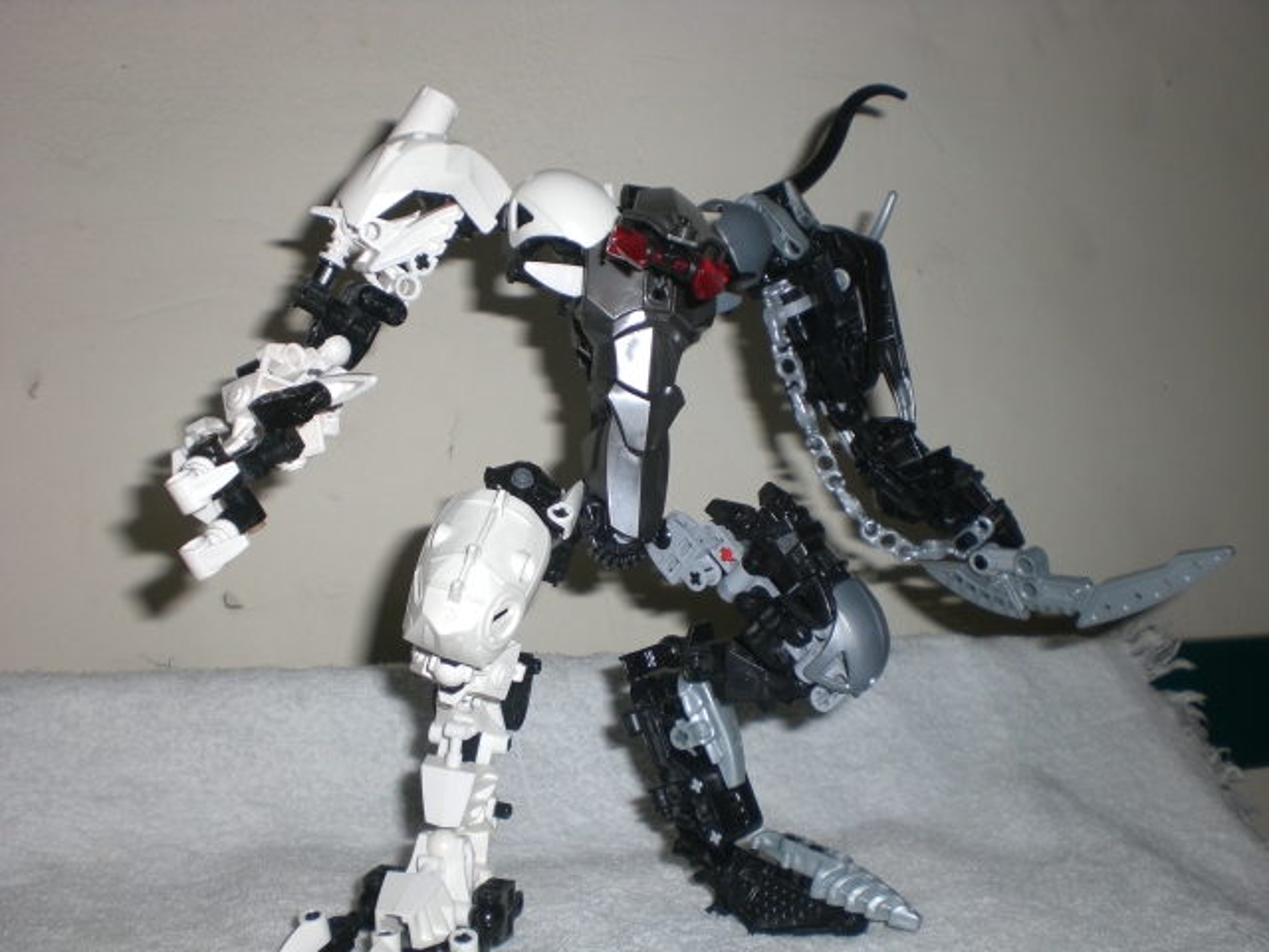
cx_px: 634
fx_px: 1393
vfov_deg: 37.7
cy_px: 476
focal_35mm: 38
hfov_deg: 49.0
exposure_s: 1/60
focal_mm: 6.3
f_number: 3.1
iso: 50
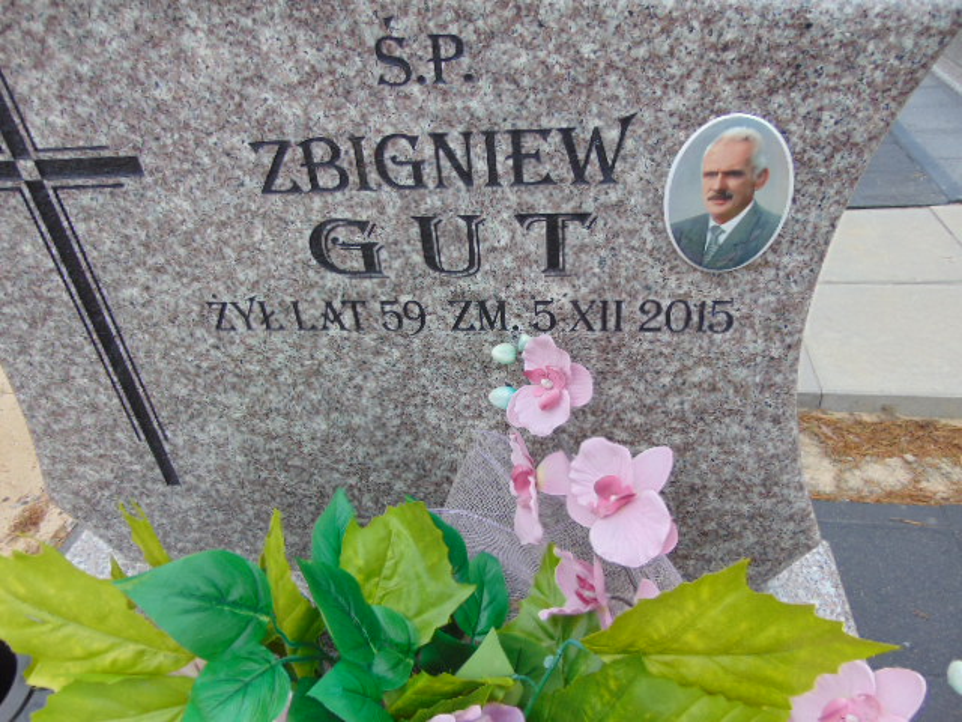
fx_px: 695
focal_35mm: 25
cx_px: 481
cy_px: 361
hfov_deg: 69.4
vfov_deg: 54.9
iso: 80
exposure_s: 1/320
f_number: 3
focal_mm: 4.5
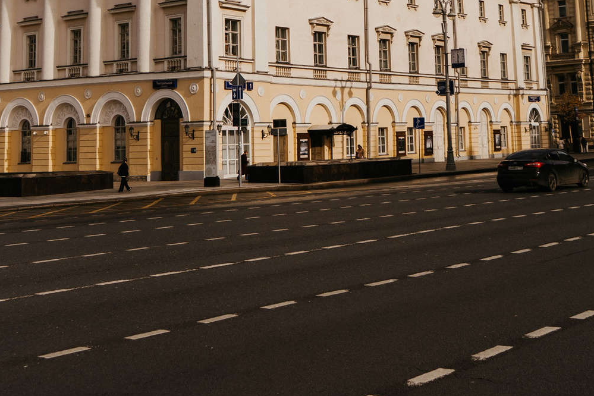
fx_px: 1039
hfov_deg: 31.8
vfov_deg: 20.8
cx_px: 351
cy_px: -4
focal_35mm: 63
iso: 100
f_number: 4
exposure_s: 1/800
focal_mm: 24
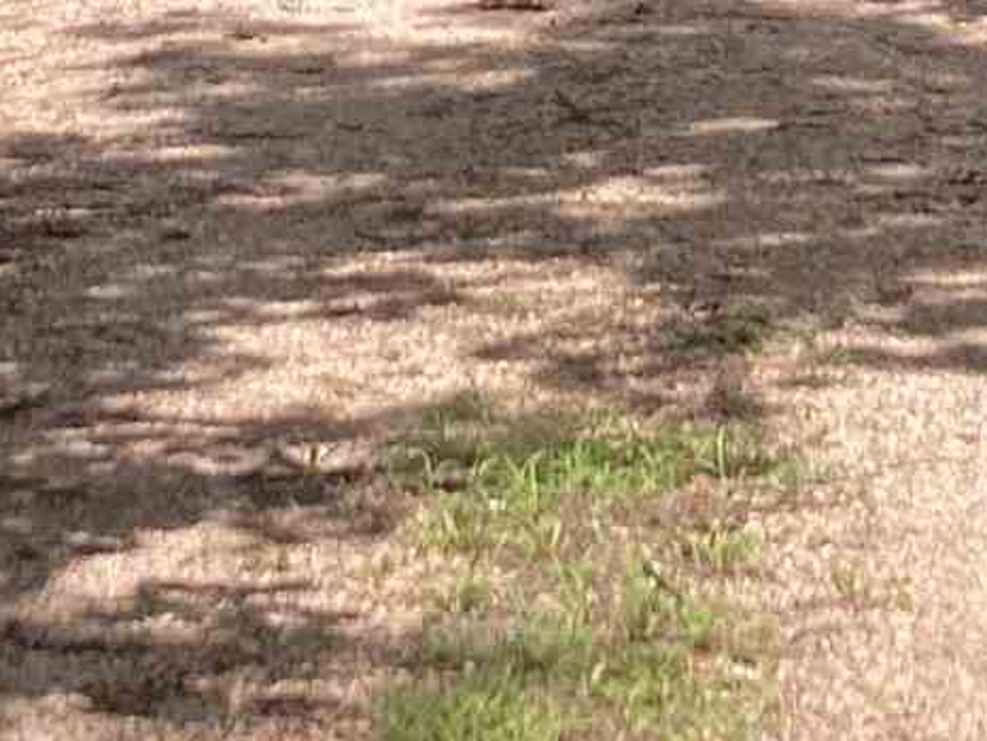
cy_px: -781
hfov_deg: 10.7
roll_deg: +0.5
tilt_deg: +0.9
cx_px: 219
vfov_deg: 7.7
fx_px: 5276
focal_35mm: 185
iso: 20
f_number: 1.8
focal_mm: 3.99
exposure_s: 1/486
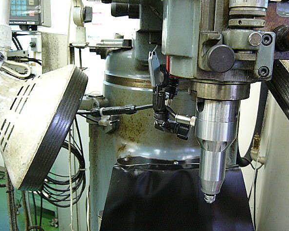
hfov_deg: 49.1
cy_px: 114
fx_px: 317
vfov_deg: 40.1
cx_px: 144
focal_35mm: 37
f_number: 2.8
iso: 200
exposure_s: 1/10
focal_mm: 5.8
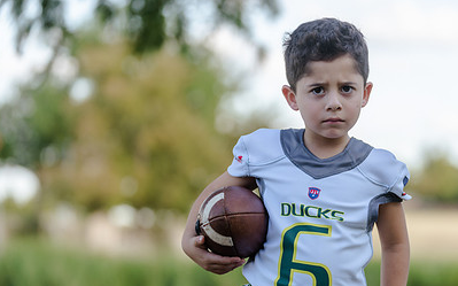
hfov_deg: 12.6
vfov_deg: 7.9
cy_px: 175
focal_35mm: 166
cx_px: 308
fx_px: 2071
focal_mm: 112
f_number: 2.8
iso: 125
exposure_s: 1/320
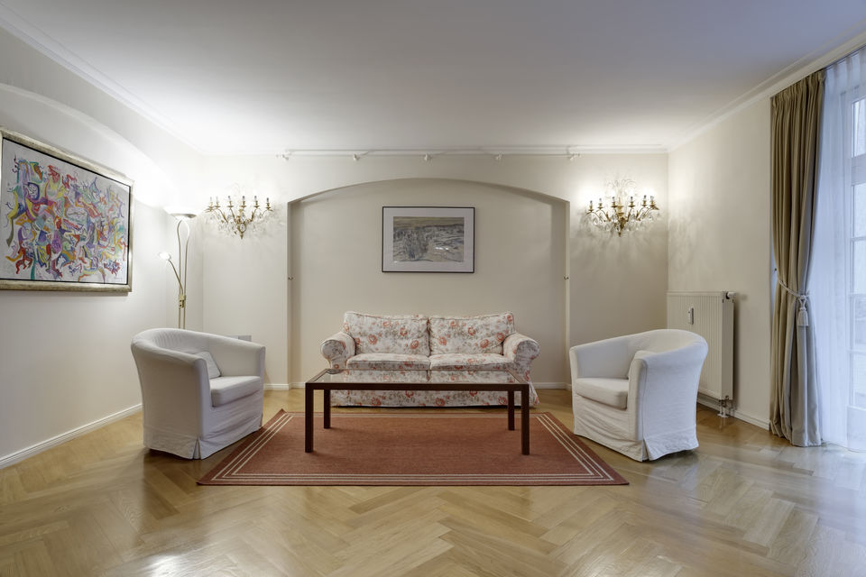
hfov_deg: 84.0
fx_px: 481
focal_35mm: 20
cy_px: 288
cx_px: 433
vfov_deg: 61.9
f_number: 16
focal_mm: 20
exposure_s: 1.3
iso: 160
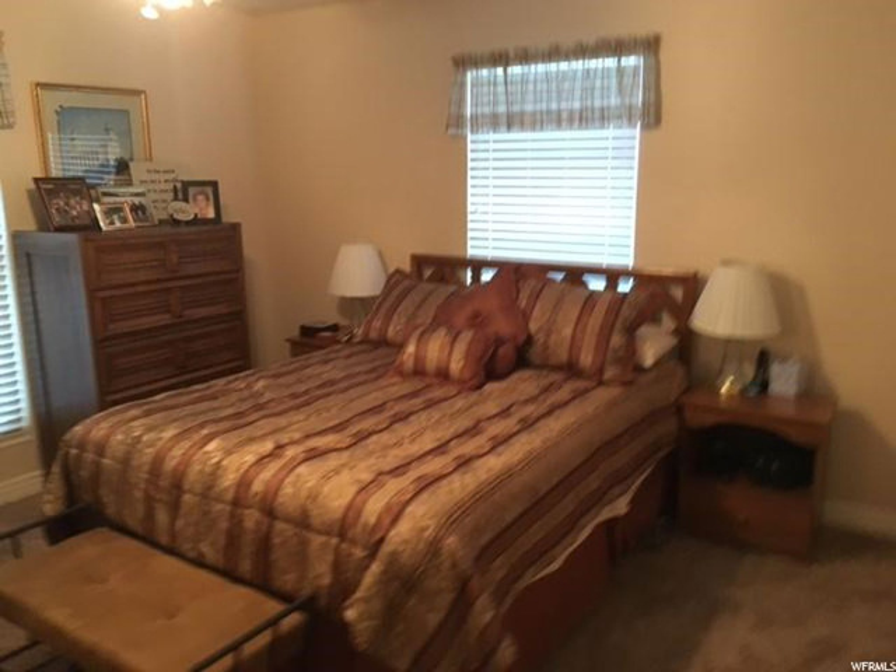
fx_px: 751
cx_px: 448
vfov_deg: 48.2
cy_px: 336
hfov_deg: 61.7
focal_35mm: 29
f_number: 2.2
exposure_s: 1/15
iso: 200
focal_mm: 4.15
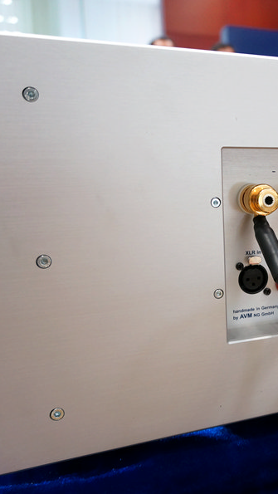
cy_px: 247
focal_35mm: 38
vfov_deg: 52.8
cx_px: 305
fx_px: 498
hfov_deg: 28.4
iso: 800
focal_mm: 16
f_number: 3.5
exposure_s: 1/25
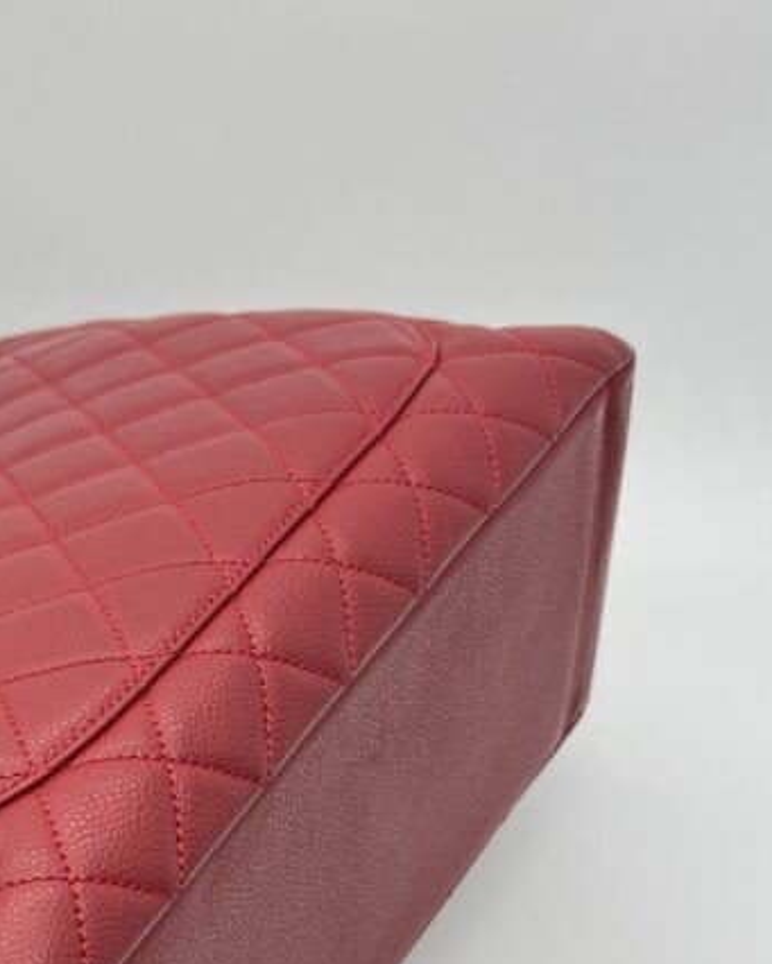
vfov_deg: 29.7
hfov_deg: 23.7
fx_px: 1742
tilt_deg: -44.6
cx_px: -41
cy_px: 867
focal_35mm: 61
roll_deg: -4.6
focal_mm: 5.7
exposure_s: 1/100
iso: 40
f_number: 1.5
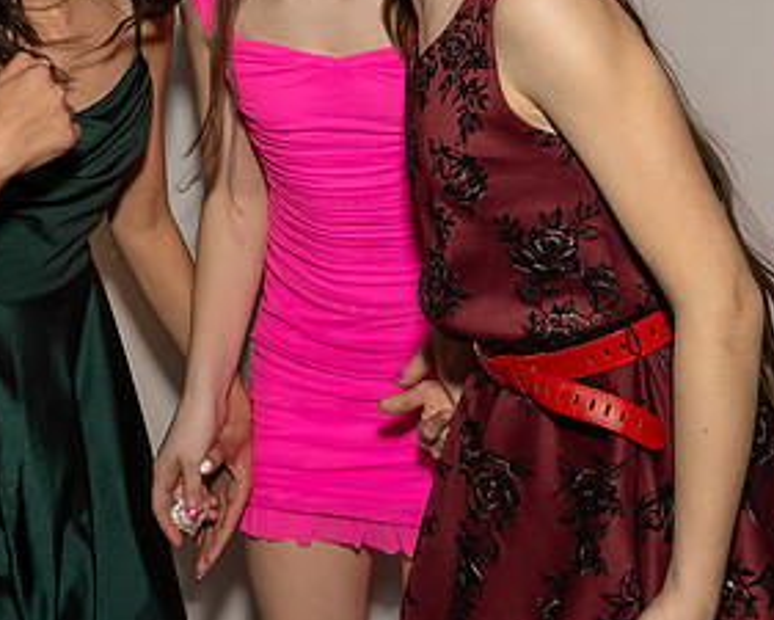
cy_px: 43
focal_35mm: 67
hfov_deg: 28.2
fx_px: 1535
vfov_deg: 22.2
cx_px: 305
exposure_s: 1/250
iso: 800
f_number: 7.1
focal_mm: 17
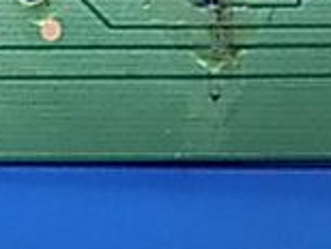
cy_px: 6
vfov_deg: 7.8
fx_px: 1829
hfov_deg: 10.3
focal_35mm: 191
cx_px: 140
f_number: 3.7
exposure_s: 1/20
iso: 400
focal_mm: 8.1
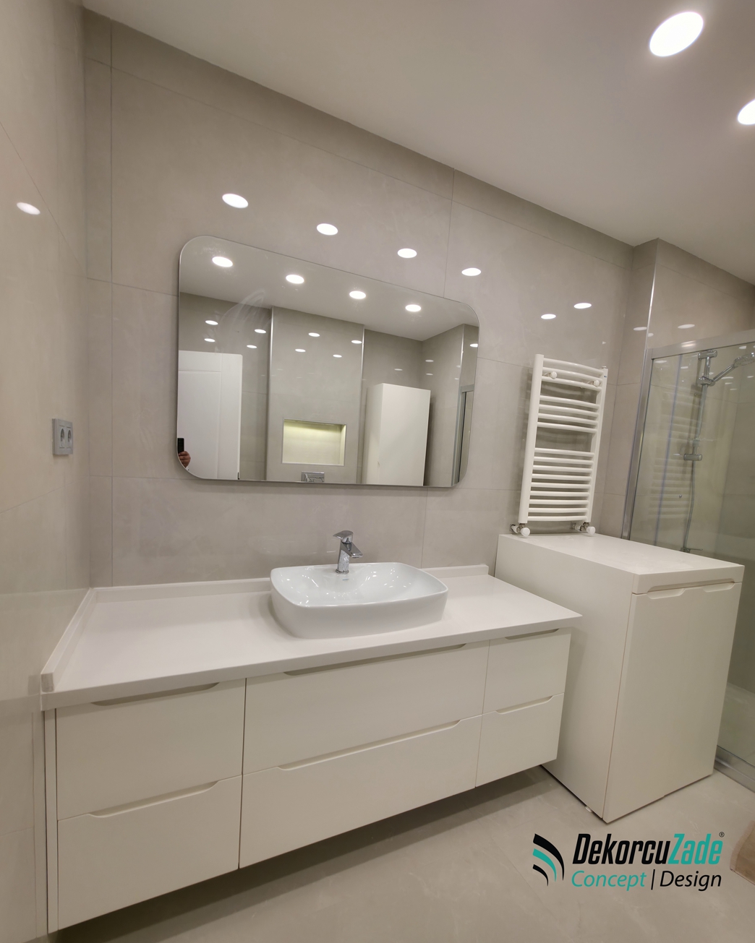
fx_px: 391
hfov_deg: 88.0
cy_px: 501
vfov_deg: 100.6
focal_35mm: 14
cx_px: 378
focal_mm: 2.2
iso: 32
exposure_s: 1/108
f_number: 1.9
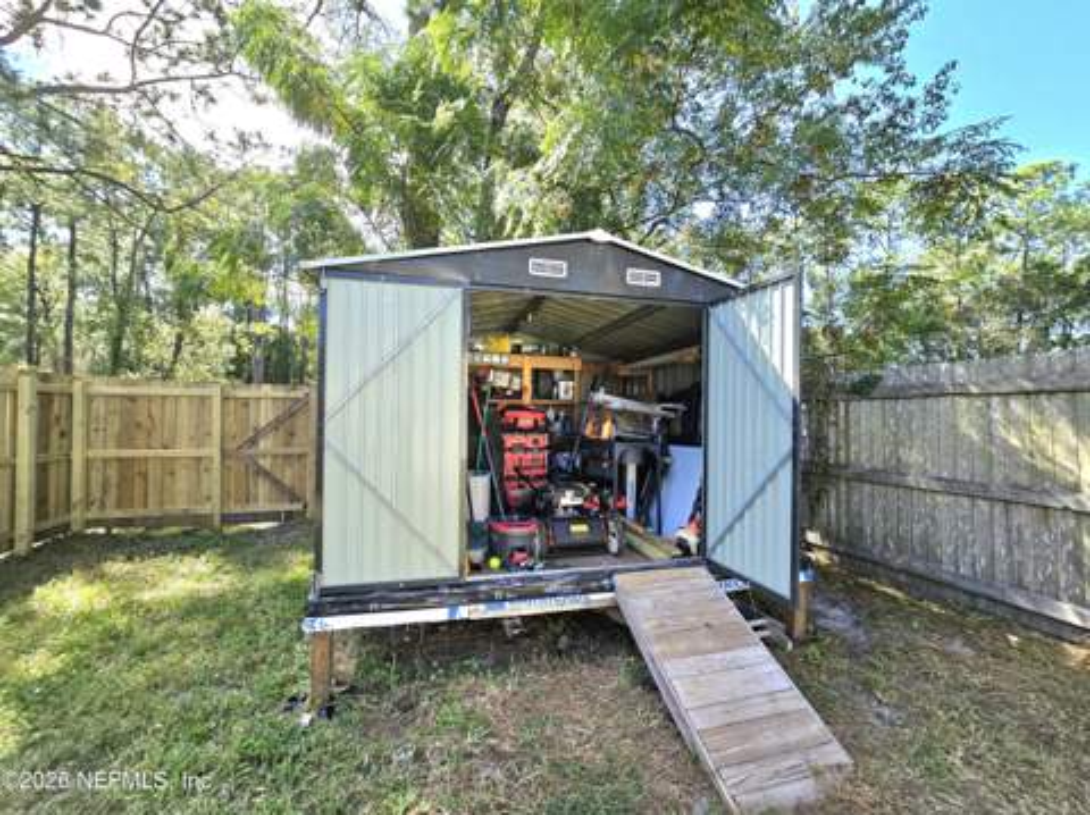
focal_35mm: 13
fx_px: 409
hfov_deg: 106.2
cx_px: 545
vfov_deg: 89.8
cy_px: 408
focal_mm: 2.2
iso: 50
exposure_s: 1/556
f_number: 2.2
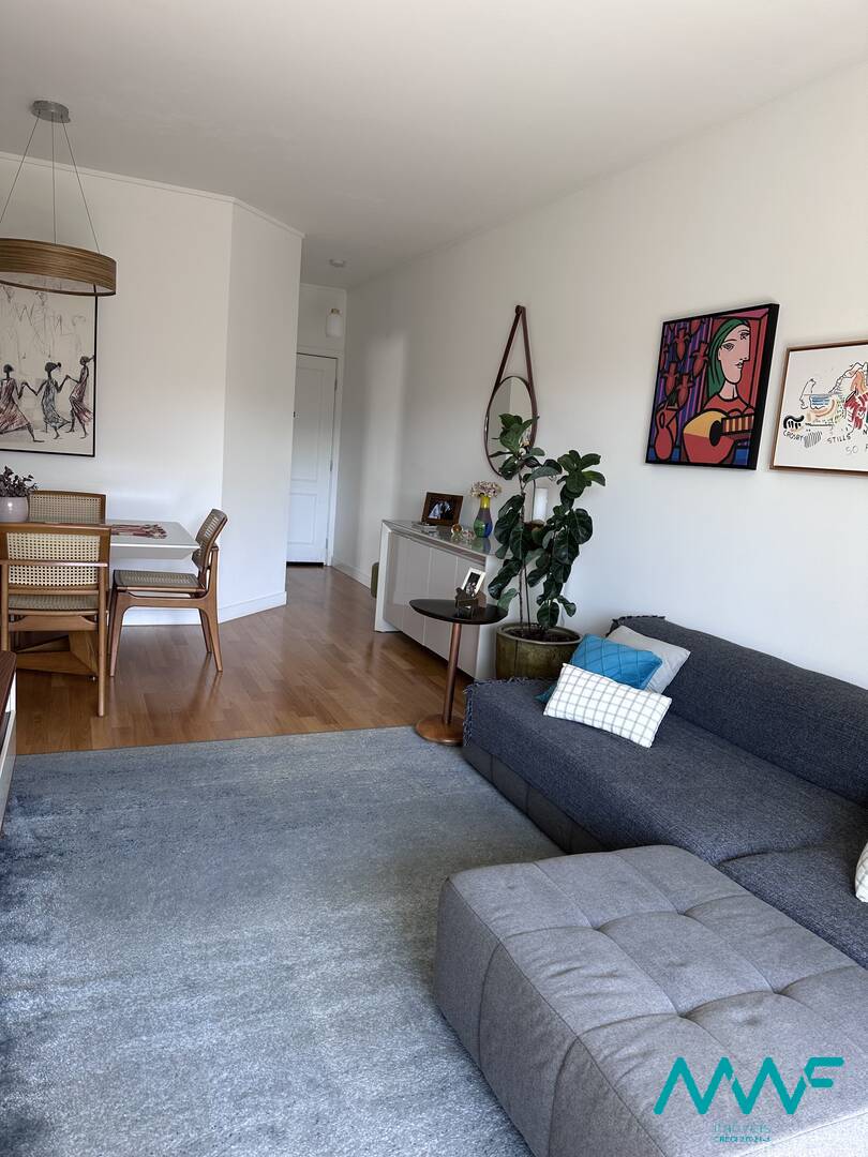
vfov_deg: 71.6
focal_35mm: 24
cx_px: 434
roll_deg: -5.1
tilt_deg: -7.7
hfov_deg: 56.8
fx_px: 802
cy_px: 578
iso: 64
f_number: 1.78
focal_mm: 6.86
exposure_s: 1/121
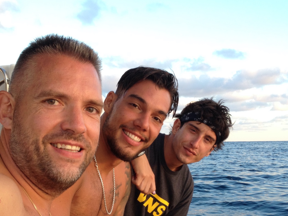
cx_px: 142
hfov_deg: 33.8
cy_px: 155
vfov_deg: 25.4
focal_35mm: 57
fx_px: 474
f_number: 2.4
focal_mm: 4.28
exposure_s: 1/138
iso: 50
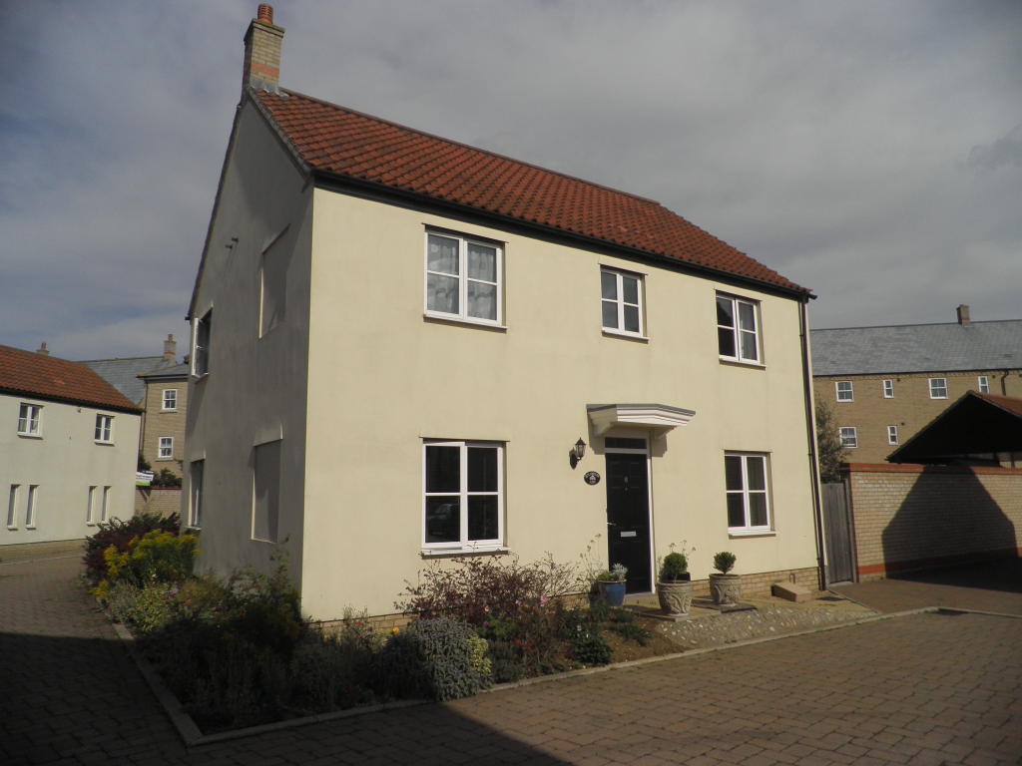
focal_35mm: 24
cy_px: 383
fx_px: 709
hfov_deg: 71.6
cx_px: 511
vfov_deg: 56.8
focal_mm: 4.3
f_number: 8.3
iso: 64
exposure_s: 1/640
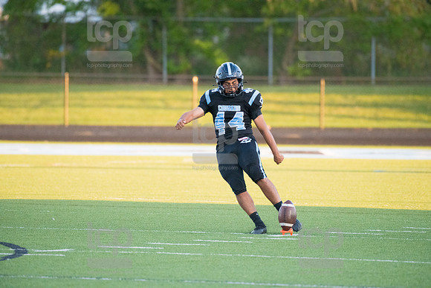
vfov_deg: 3.1
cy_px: 144
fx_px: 5269
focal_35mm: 440
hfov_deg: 4.7
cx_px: 216
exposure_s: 1/2000
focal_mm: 440
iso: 4000
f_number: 5.6
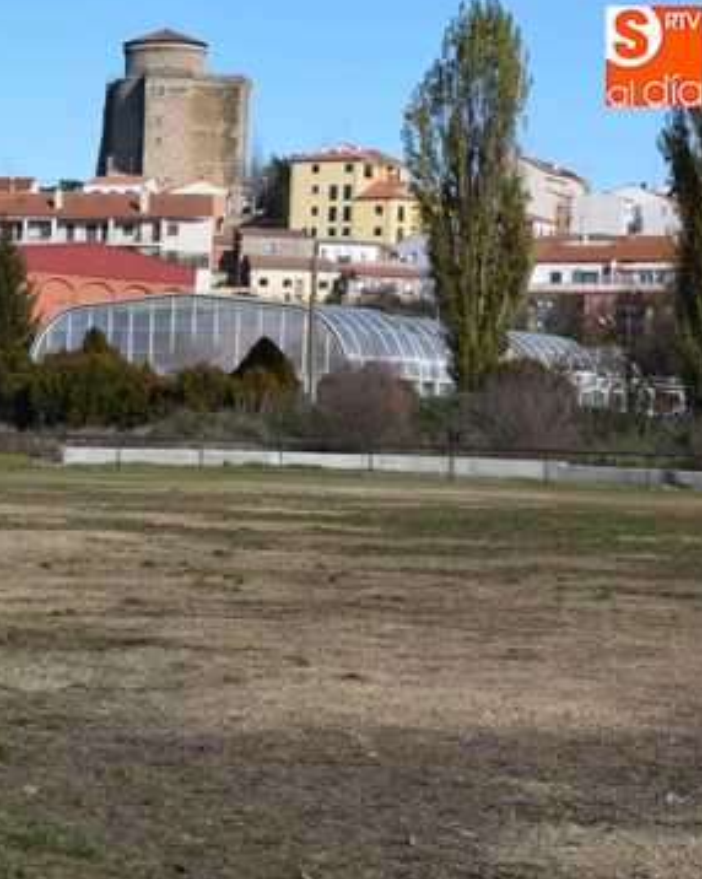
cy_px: 635
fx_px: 2860
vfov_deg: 17.4
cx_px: -248
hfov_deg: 13.4
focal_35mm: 110
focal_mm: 35
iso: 200
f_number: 11
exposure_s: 1/500
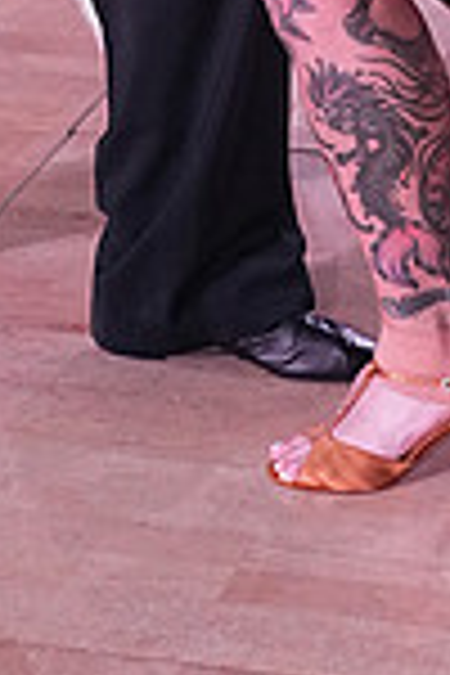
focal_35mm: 174
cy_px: -531
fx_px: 3262
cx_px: 209
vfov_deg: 11.0
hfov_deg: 7.9
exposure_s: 1/320
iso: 2500
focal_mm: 30
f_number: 5.6
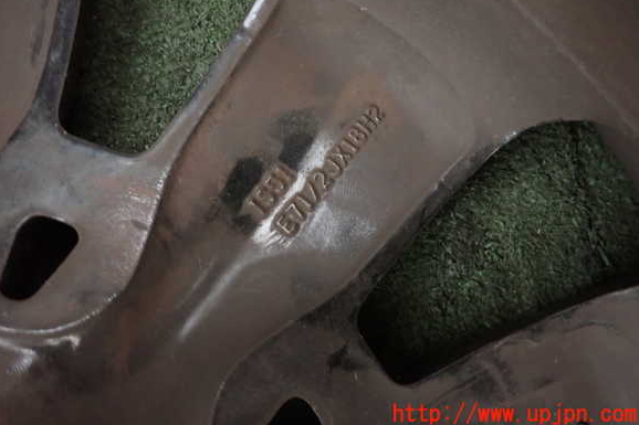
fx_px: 479
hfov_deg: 67.4
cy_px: 180
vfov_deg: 47.7
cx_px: 311
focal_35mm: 27
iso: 800
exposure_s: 1/8
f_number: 2
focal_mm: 4.5
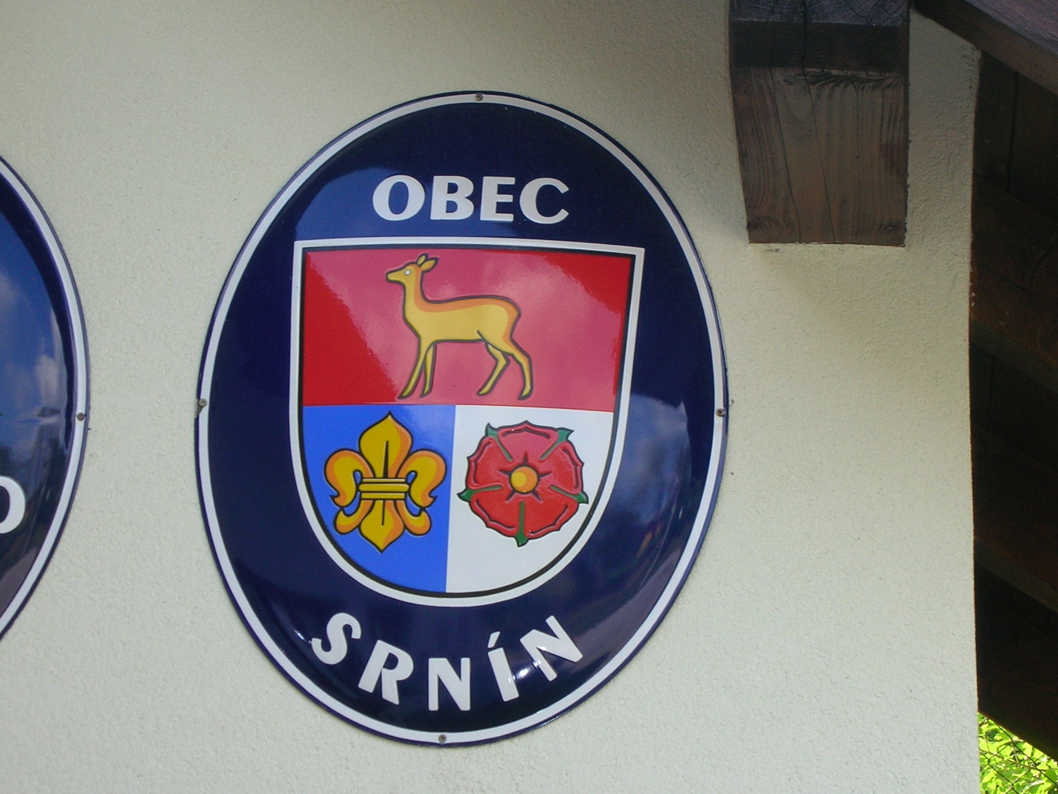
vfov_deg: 14.1
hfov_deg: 18.7
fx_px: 3211
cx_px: 529
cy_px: 397
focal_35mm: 105
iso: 61
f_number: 5.4
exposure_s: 1/60.3
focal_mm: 17.4
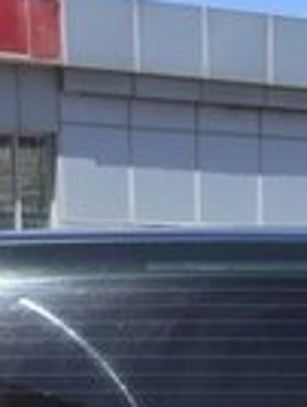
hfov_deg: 13.8
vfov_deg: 16.5
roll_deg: +0.7
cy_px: 635
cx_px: 216
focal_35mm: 107
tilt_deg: -13.3
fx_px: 1261
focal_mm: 4.15
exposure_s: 1/1041
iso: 32
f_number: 2.2
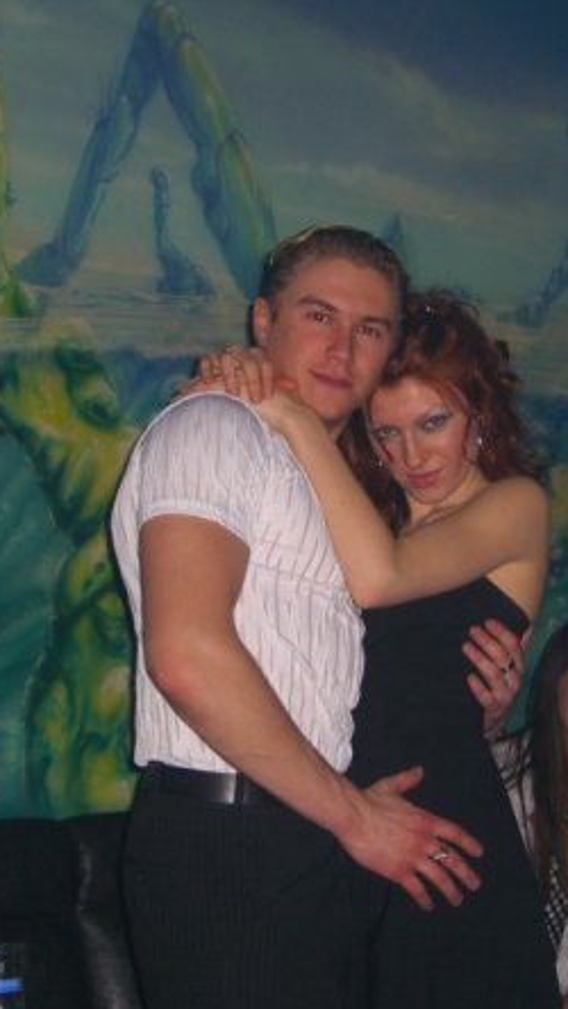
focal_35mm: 84
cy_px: 509
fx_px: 2247
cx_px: 379
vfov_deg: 25.3
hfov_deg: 14.4
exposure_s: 1/60
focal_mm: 11.8
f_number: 3.6
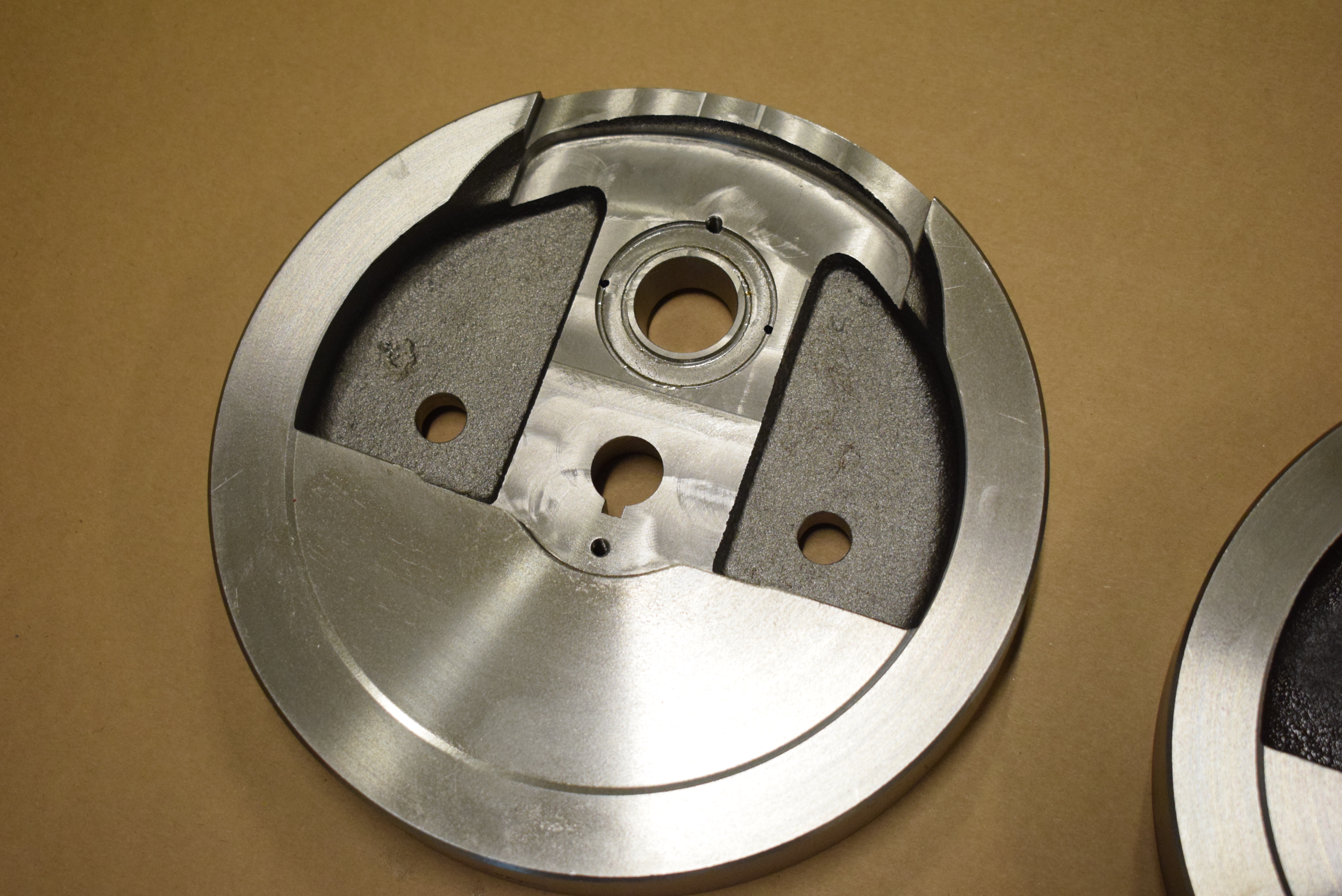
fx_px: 2125
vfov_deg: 23.8
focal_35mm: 57
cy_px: 448
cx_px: 671
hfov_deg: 35.0
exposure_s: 1/125
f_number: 5
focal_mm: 38
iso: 2000
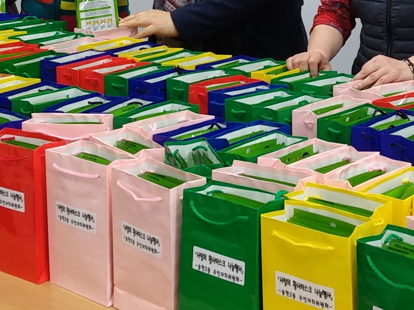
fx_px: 945
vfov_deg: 18.2
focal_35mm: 79
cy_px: 7
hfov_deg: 24.4
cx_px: 325
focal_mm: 3.81
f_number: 2.2
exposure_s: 1/60
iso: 250
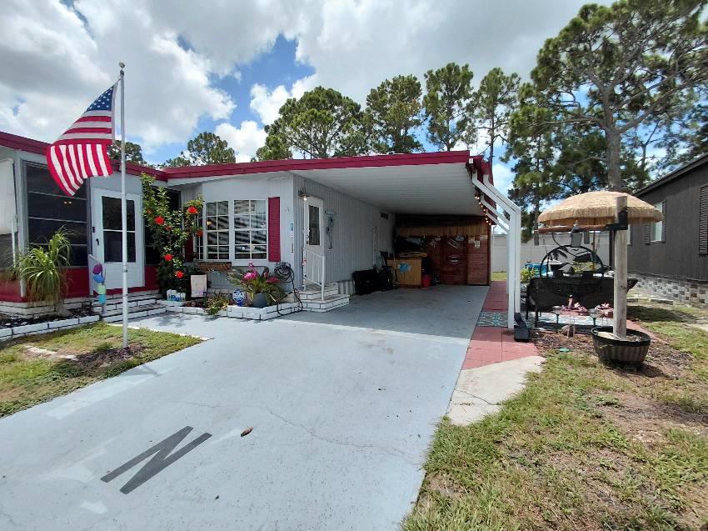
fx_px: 327
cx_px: 354
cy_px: 266
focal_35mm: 16
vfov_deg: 78.1
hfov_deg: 94.5
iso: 40
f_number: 2.2
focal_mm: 1.64
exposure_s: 1/2500
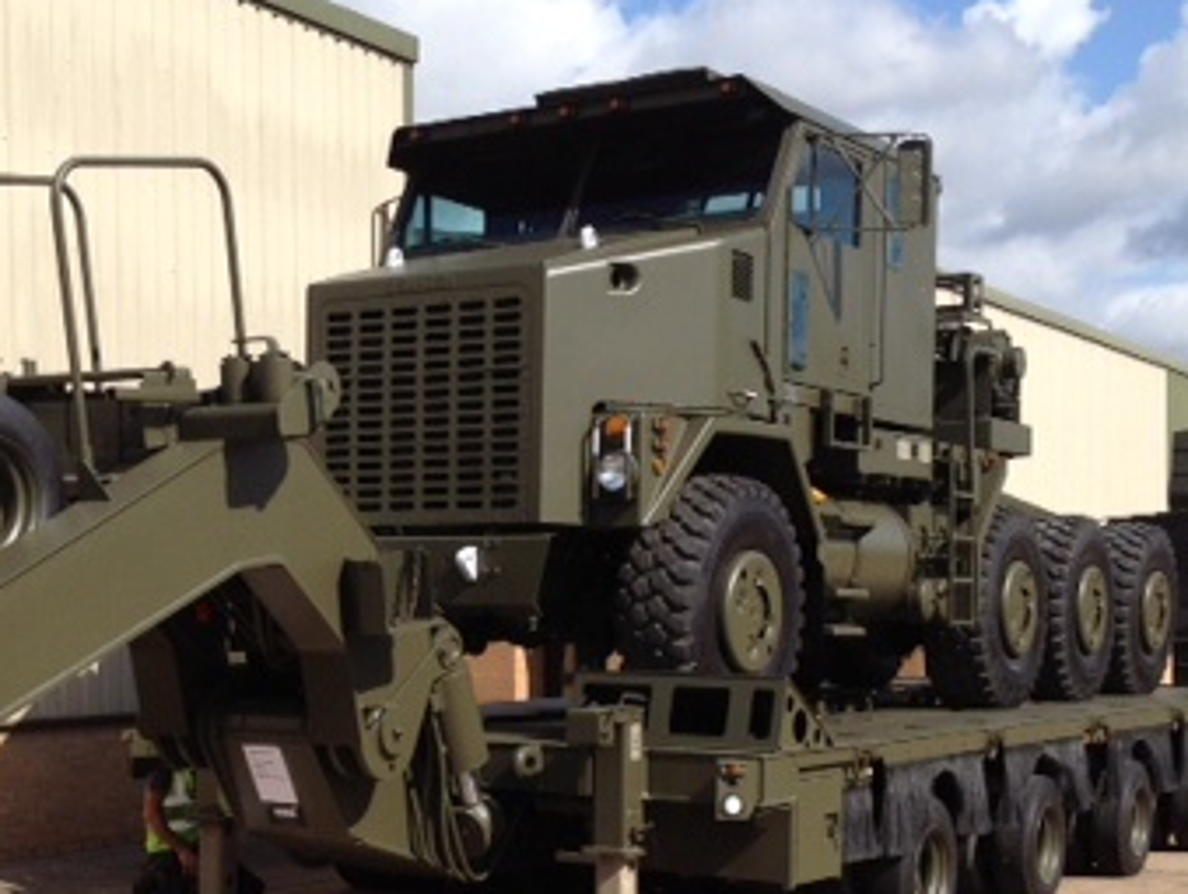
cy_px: 649
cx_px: 410
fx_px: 2267
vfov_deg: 22.1
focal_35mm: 66
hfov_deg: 29.2
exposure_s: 1/1905
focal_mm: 4.28
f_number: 2.4
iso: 64
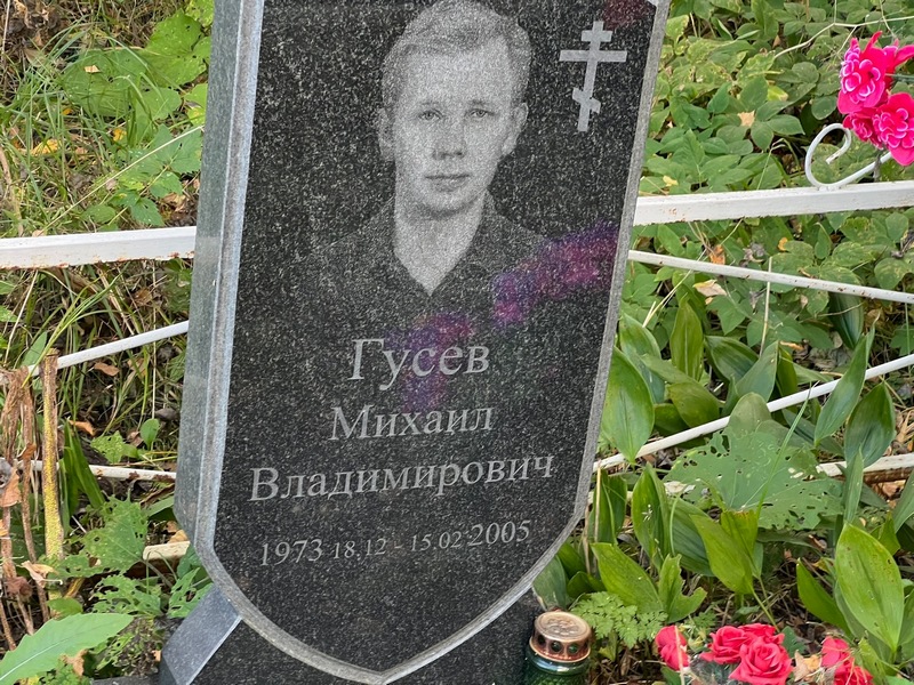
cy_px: 342
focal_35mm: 77
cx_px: 457
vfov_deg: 19.1
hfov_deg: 25.3
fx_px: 2033
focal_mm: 9
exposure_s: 1/121
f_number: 2.8
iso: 200
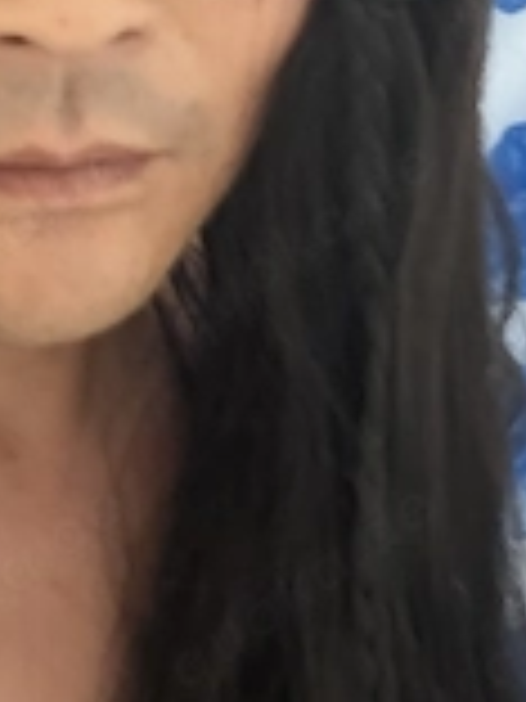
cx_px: 153
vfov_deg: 24.0
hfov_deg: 19.0
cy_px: -32
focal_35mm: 77
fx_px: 1560
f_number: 1.9
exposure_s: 1/15
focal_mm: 2.71
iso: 800
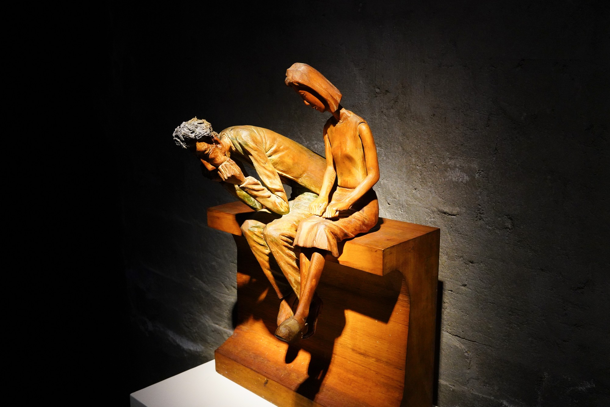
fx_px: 593
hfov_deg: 54.4
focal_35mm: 35
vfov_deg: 37.9
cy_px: 204
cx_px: 305
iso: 6400
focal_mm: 35
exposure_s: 1/100
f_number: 10
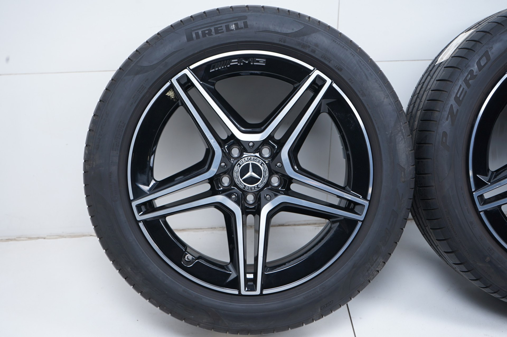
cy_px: 168
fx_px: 647
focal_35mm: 46
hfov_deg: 42.8
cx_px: 254
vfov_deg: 29.2
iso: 250
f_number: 7.1
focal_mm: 46
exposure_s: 1/125
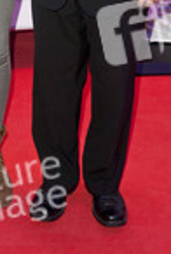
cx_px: 29
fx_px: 737
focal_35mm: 104
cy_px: -63
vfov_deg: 18.4
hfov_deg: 13.2
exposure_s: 1/200
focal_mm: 38
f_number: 5.6
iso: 800
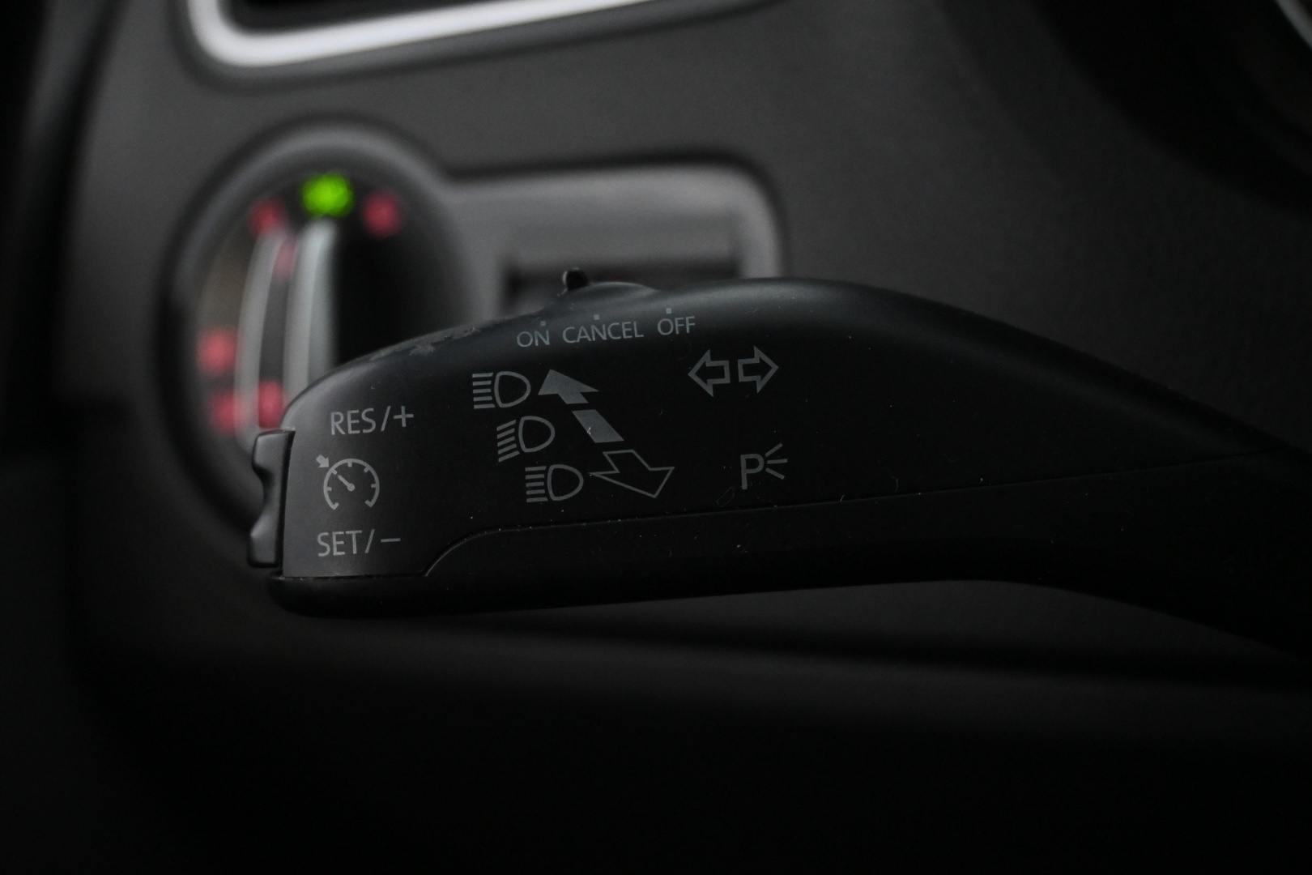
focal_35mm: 46
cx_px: 656
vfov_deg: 29.4
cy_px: 438
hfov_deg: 43.0
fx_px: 1667
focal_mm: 30.5
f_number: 4.8
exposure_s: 1/50
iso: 3600
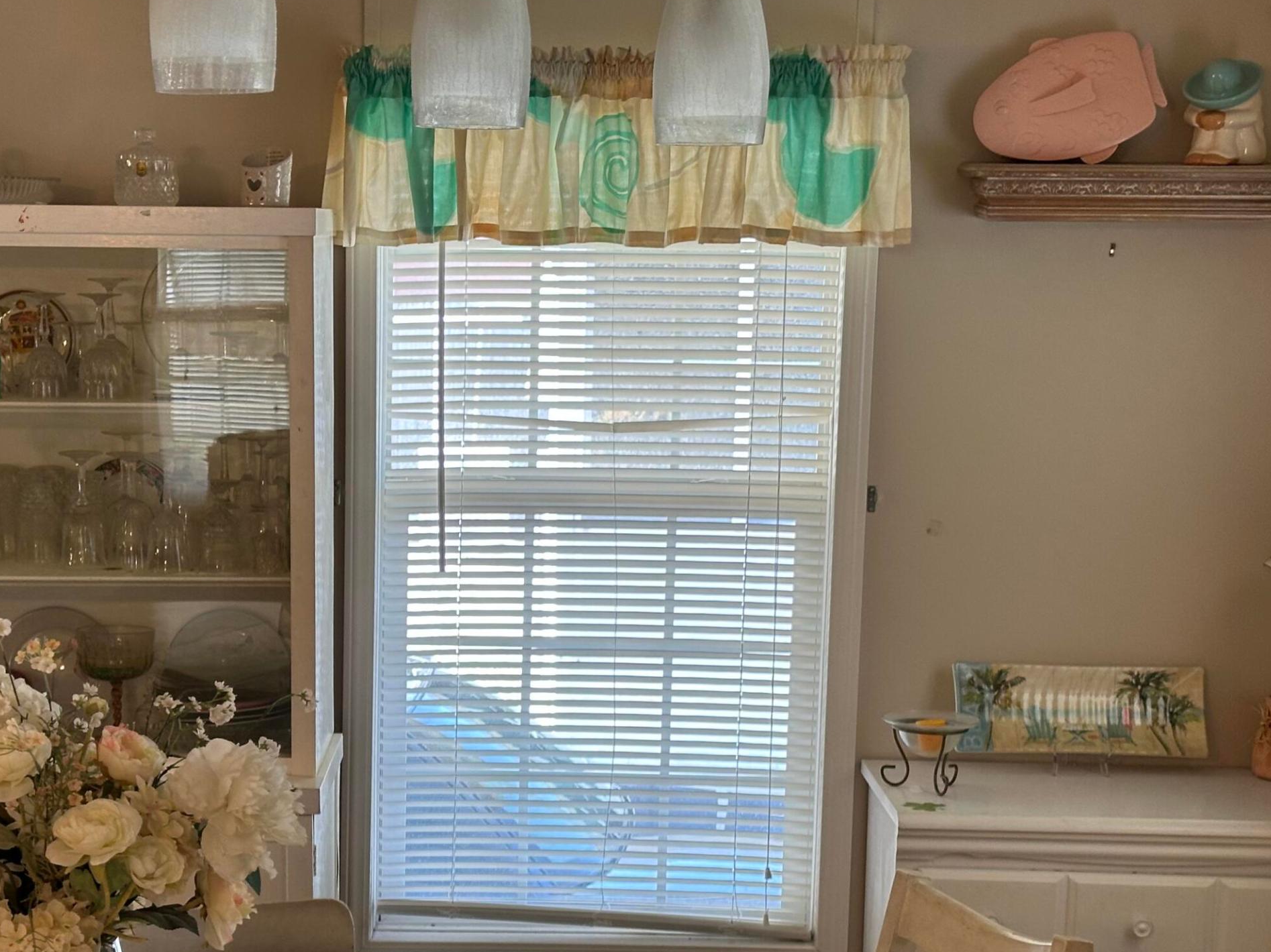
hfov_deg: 26.5
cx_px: 427
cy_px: 693
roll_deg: -0.5
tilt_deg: -9.6
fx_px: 2680
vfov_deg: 20.0
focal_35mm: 73
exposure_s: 1/60
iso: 50
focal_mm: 6.86
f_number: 1.78
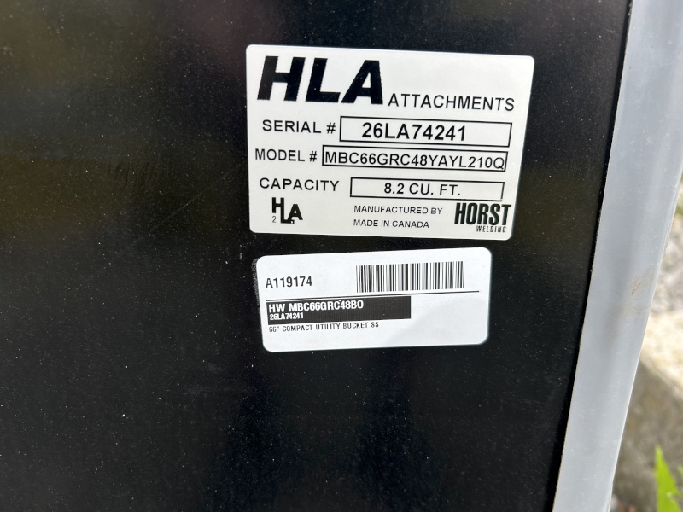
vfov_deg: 53.1
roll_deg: -1.8
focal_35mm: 26
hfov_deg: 67.3
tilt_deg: -27.5
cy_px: 256
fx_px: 513
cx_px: 342
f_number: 1.5
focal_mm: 5.7
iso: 50
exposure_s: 1/1112
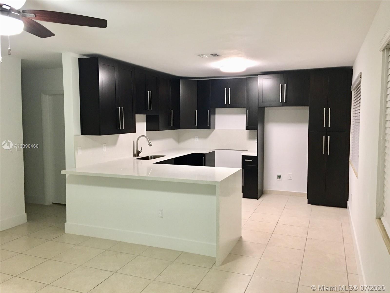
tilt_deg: -3.1
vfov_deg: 48.2
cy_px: 146
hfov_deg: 61.7
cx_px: 195
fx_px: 327
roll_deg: -0.4
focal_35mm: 29
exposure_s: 1/10
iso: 100
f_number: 2.2
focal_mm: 4.15
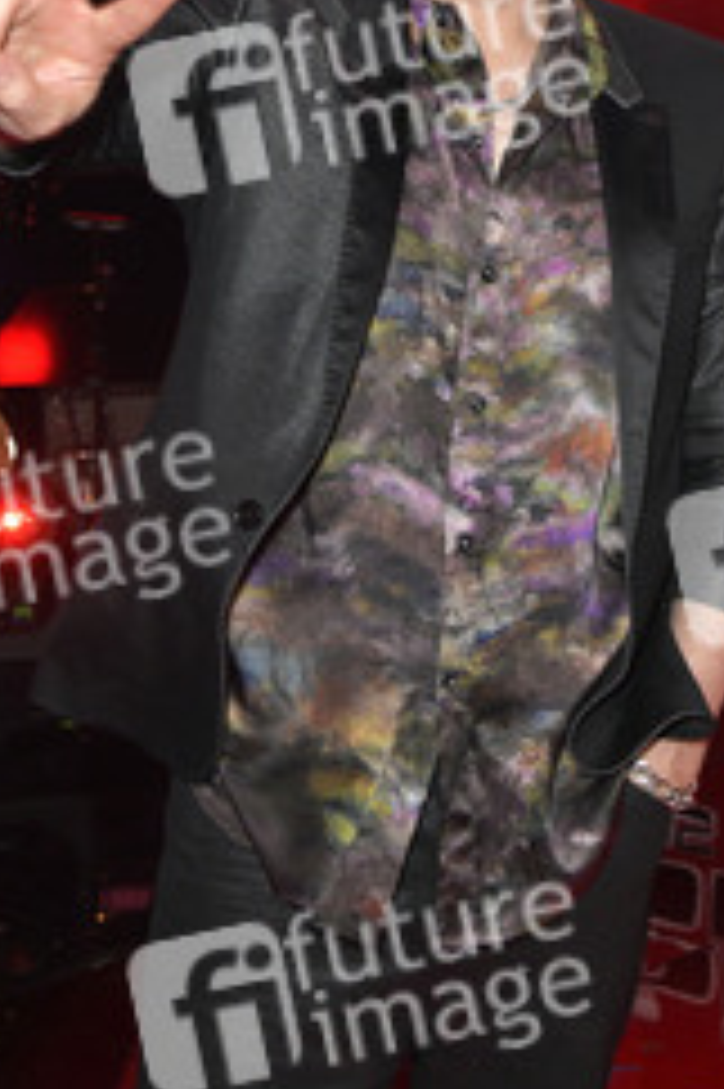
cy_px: 315
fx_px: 1994
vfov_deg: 30.2
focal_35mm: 66
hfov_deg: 20.5
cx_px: 490
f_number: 7.1
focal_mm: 40
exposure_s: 1/200
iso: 2500
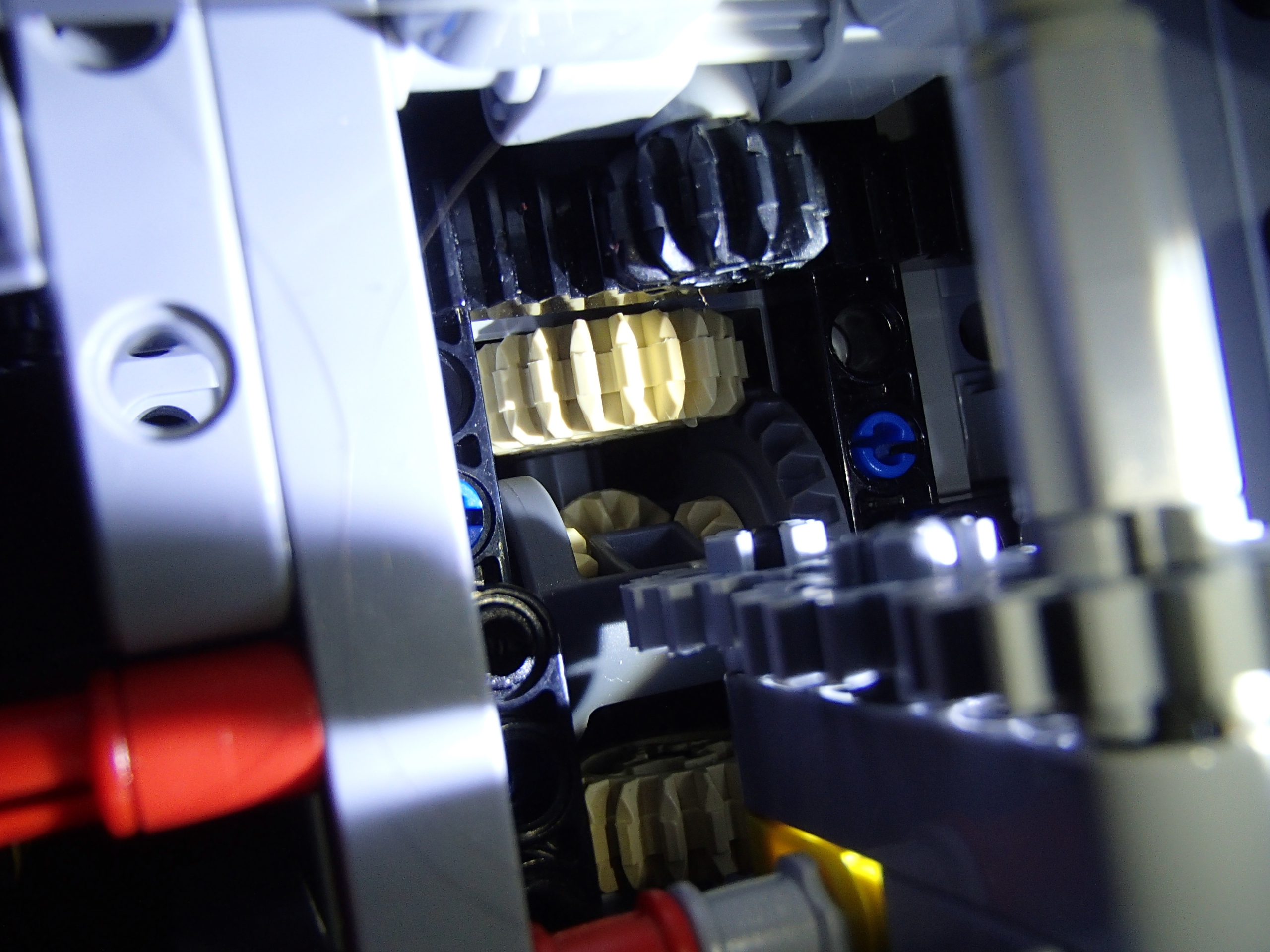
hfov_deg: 50.1
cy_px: 476
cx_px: 635
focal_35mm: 37
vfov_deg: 38.7
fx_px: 1357
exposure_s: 1/160
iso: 200
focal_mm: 6.64
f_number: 4.7
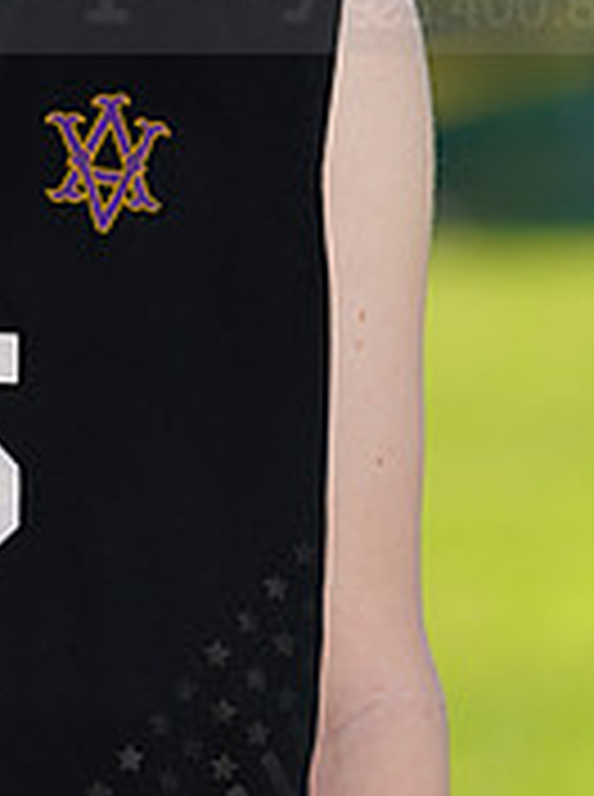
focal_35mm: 957
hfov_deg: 1.5
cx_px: -241
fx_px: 21975
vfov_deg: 2.1
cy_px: -90
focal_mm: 303
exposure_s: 1/200
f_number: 6.3
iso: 64
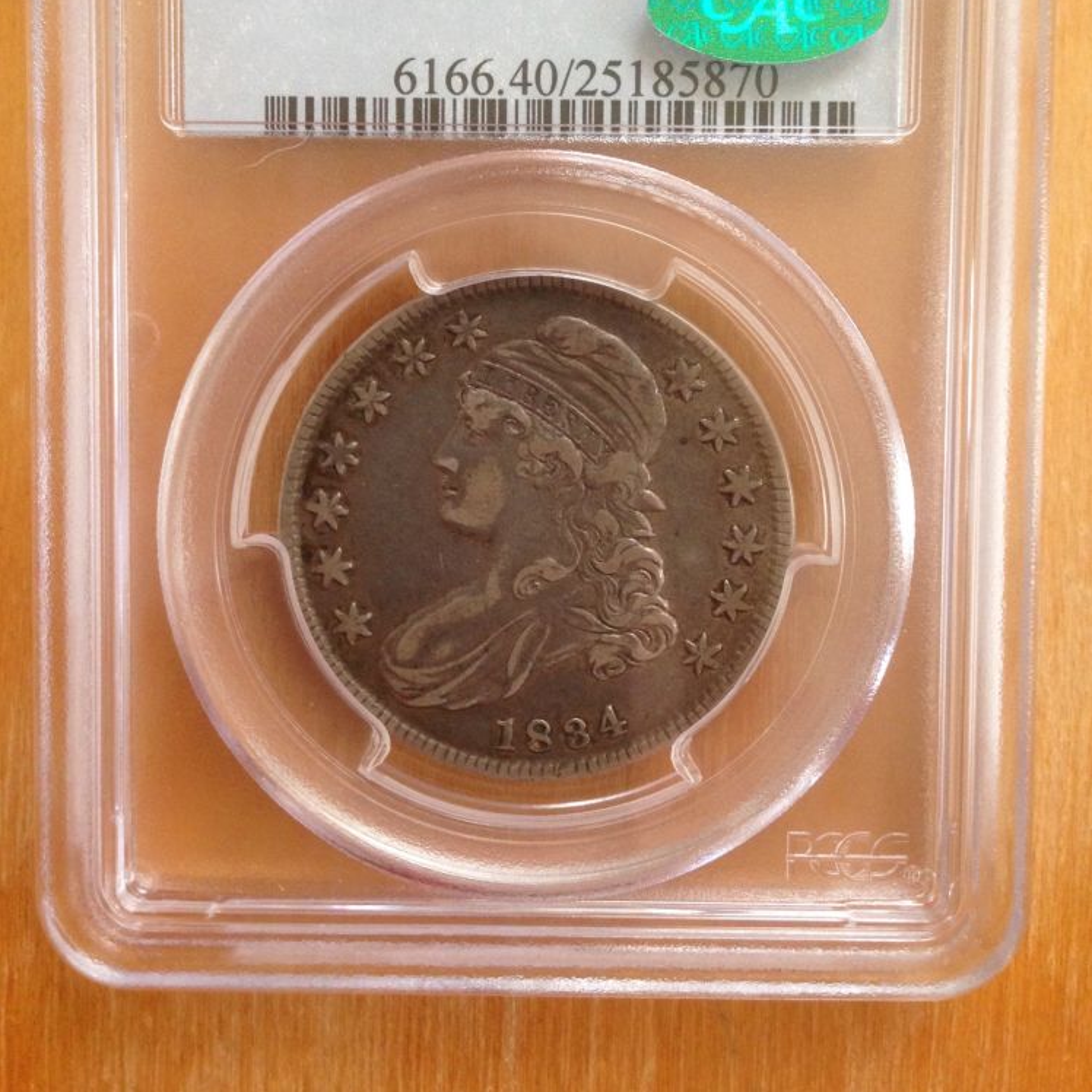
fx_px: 1392
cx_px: 546
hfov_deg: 42.8
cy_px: 387
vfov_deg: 42.4
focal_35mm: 39
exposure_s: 1/20
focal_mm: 4.12
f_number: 2.4
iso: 200
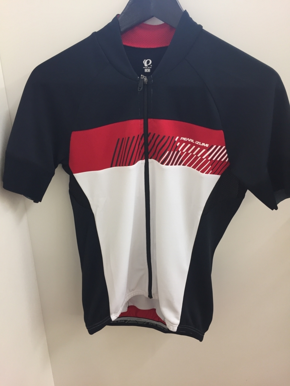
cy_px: 193
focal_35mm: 29
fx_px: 324
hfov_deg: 48.2
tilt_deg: -24.3
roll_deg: +0.6
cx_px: 145
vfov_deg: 61.7
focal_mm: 4.15
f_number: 2.2
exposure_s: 1/30
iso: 32
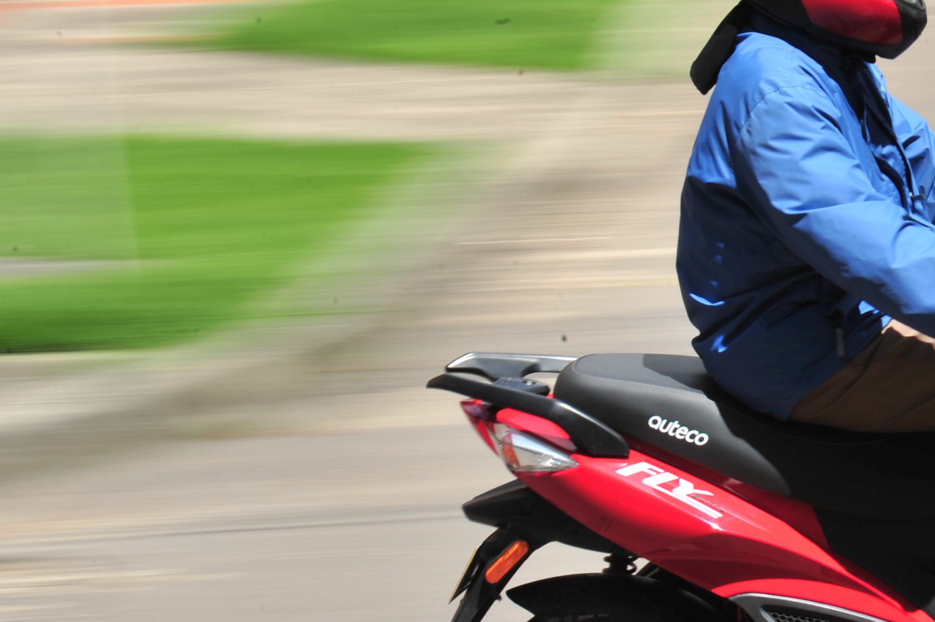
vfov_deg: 2.9
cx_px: 984
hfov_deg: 4.3
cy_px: 222
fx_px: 12327
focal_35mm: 475
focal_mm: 200
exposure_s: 1/25
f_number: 22
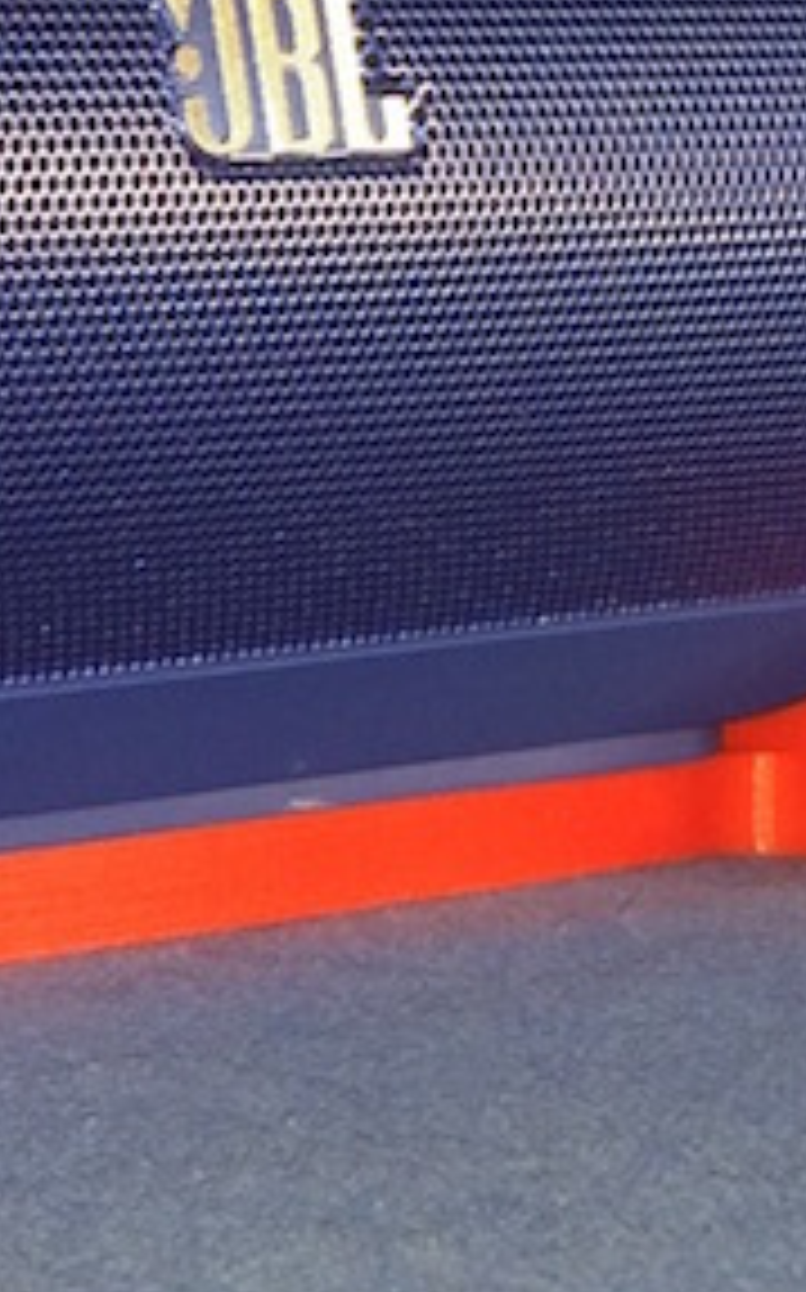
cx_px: -245
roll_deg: +0.7
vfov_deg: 26.8
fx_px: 2675
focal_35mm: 76
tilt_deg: -3.4
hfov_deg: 16.2
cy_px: 315
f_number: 2.2
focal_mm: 4.15
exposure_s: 1/33
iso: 40
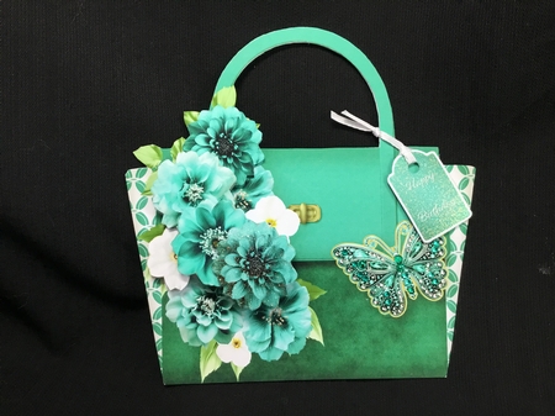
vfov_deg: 45.4
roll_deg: -2.9
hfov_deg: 58.4
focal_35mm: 31
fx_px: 497
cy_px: 208
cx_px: 278
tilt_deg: -33.0
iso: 40
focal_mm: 3.3
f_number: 2.4
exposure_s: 1/33
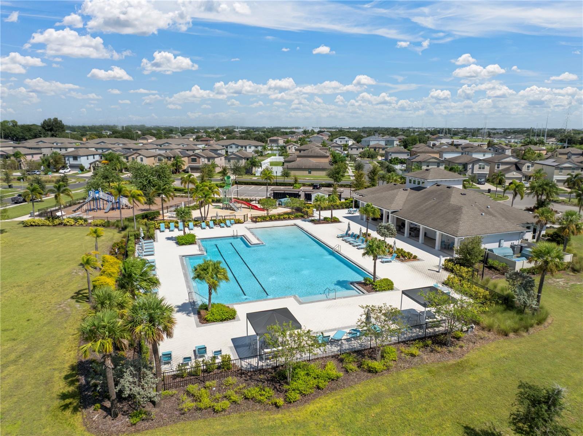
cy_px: 218
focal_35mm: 24
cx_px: 292
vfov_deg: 56.7
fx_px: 404
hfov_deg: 71.6
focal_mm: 12.29
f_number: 2.8
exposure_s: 1/4000
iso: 100
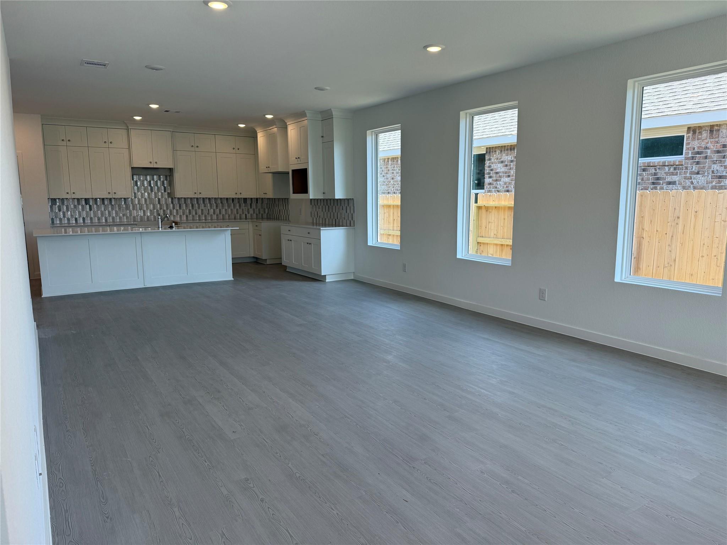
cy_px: 272
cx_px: 364
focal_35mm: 24
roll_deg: +0.0
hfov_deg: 71.6
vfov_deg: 56.8
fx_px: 504
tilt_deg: -8.1
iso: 80
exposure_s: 1/312
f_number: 1.78
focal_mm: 6.76
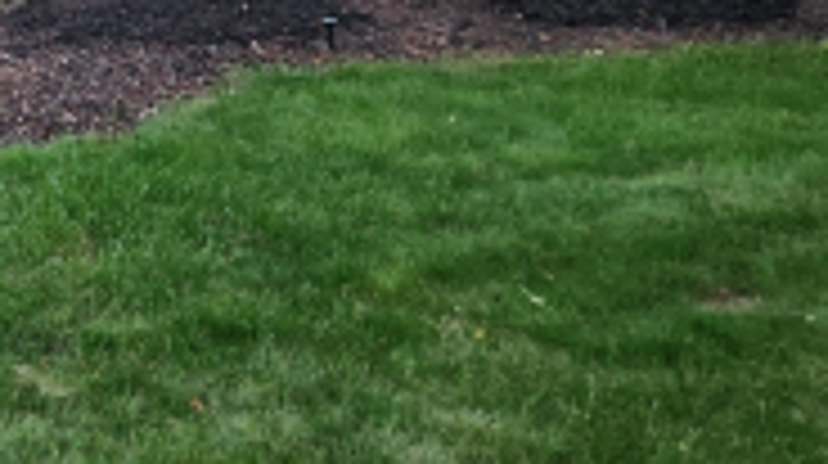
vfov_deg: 12.4
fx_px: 1996
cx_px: -155
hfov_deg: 21.8
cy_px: -306
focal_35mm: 91
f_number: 1.8
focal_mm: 5.4
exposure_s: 1/120
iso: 160
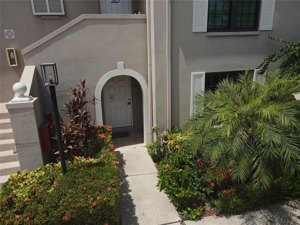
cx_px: 150
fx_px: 208
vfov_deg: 56.8
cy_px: 112
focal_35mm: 24
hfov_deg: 71.6
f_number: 2.8
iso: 100
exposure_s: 1/1000
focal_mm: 4.5
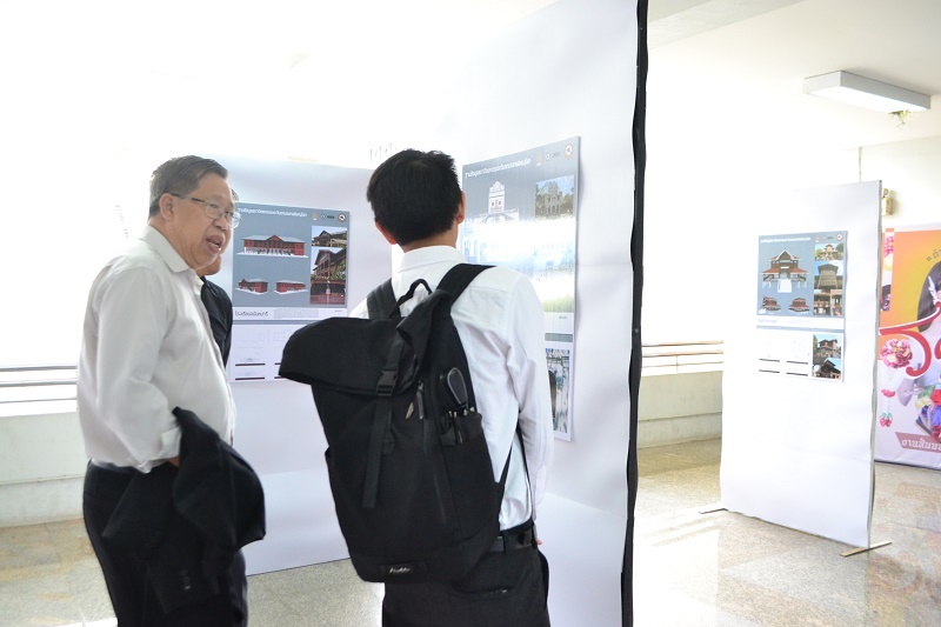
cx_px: 470
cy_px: 314
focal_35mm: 30
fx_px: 784
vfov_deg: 43.6
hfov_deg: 61.9
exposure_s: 1/50
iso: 1600
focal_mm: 20
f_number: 4
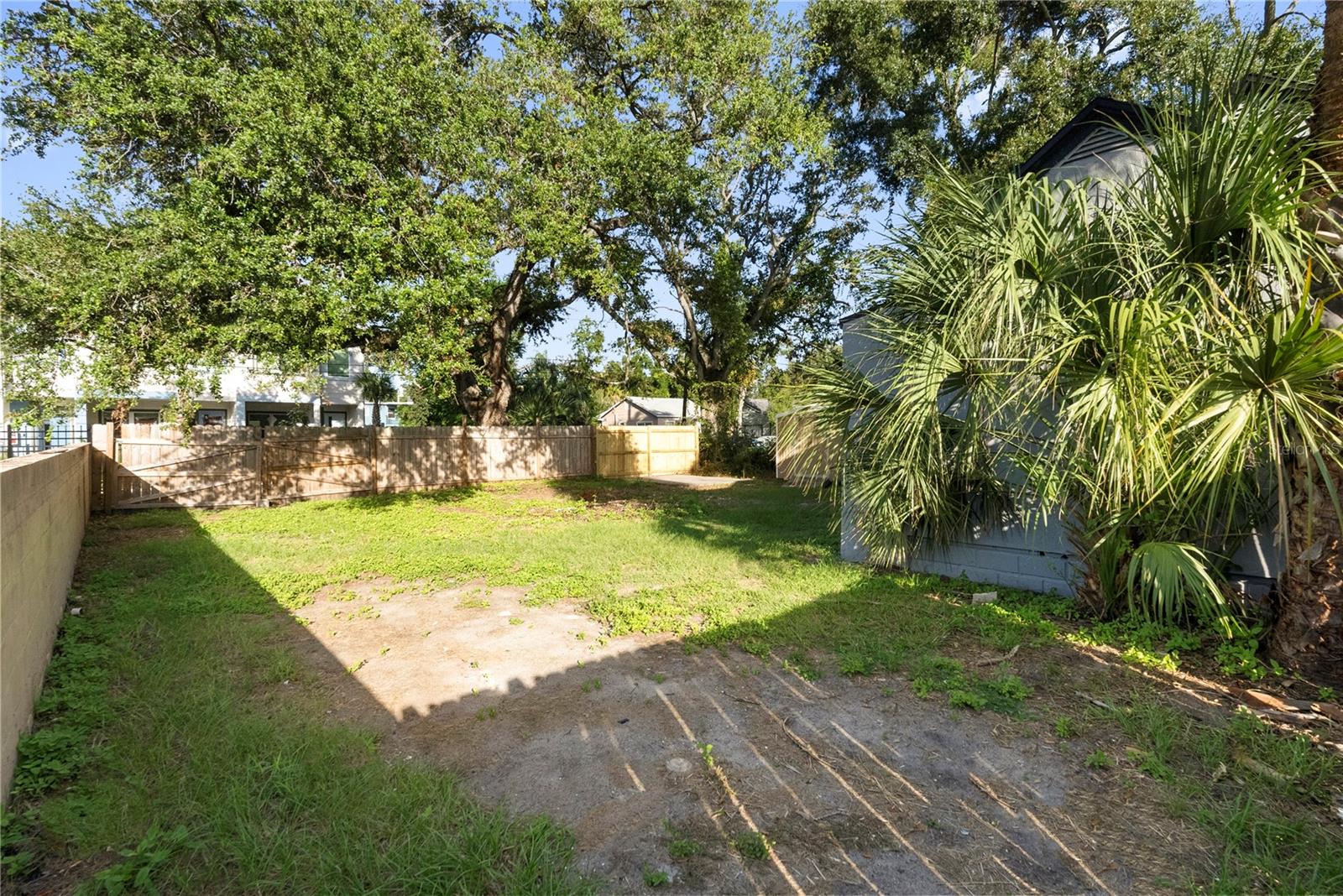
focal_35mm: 16
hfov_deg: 96.7
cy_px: 448
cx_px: 672
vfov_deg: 73.8
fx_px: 597
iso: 2000
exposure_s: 1/400
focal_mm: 16
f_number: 9
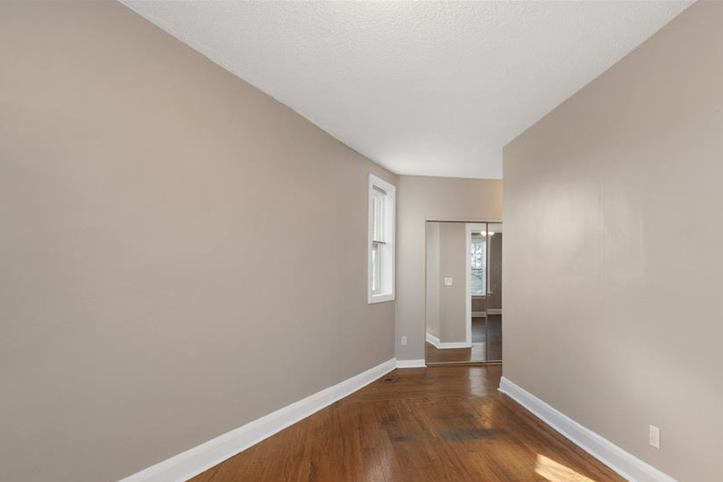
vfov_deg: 61.1
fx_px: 402
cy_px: 300
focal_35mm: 20
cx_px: 414
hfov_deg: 83.4
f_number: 10
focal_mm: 8
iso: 400
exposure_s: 1/5
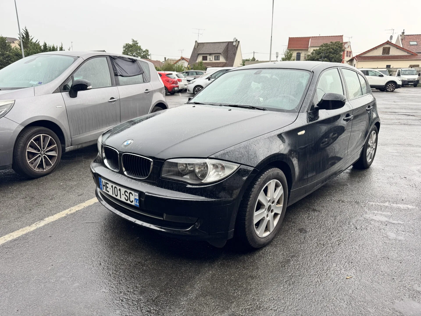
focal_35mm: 24
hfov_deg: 71.6
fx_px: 292
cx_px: 210
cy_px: 158
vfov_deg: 56.8
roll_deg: -1.3
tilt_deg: -14.2
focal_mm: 6.76
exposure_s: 1/121
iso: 64
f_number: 1.78
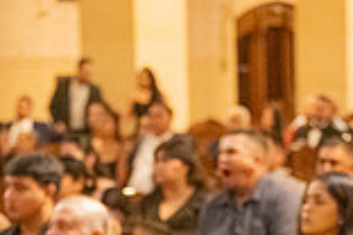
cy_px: 424
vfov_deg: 6.5
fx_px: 2010
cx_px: 104
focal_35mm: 205
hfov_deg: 10.0
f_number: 2.8
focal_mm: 55
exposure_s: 1/200
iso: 2000
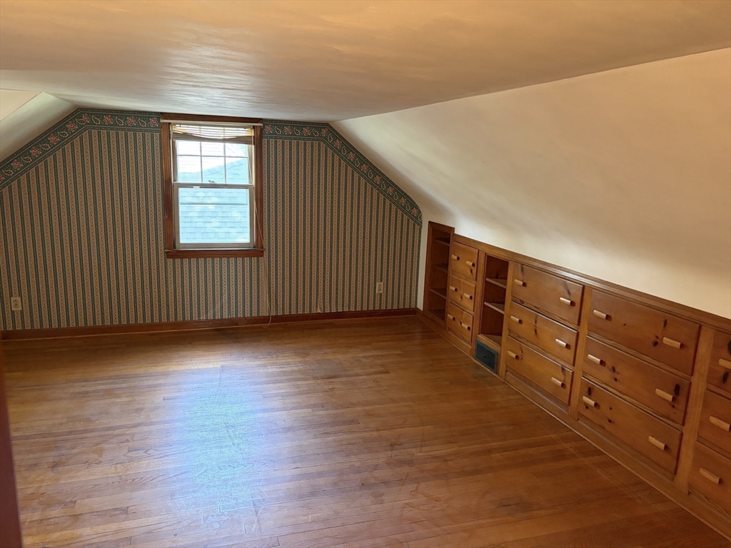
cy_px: 274
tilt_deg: -13.4
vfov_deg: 53.1
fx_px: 549
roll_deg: -2.1
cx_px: 366
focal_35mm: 26
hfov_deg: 67.3
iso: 320
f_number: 1.6
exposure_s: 1/60
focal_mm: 5.96
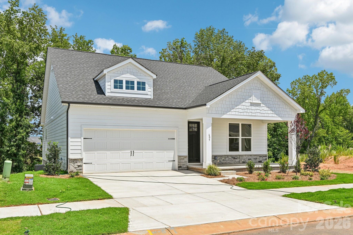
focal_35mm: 31
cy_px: 118
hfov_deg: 60.3
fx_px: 304
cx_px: 176
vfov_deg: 42.3
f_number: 8
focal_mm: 21
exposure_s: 1/200
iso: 64
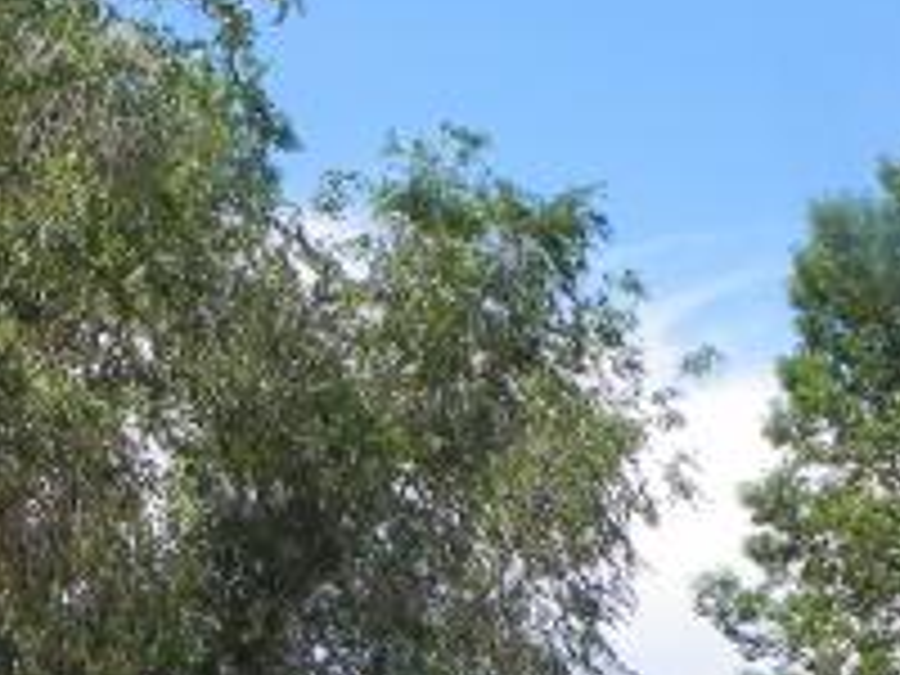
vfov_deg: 17.2
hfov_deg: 23.5
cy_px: 738
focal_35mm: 83
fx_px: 2158
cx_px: 356
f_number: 5.6
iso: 64
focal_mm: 4.6
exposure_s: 1/320
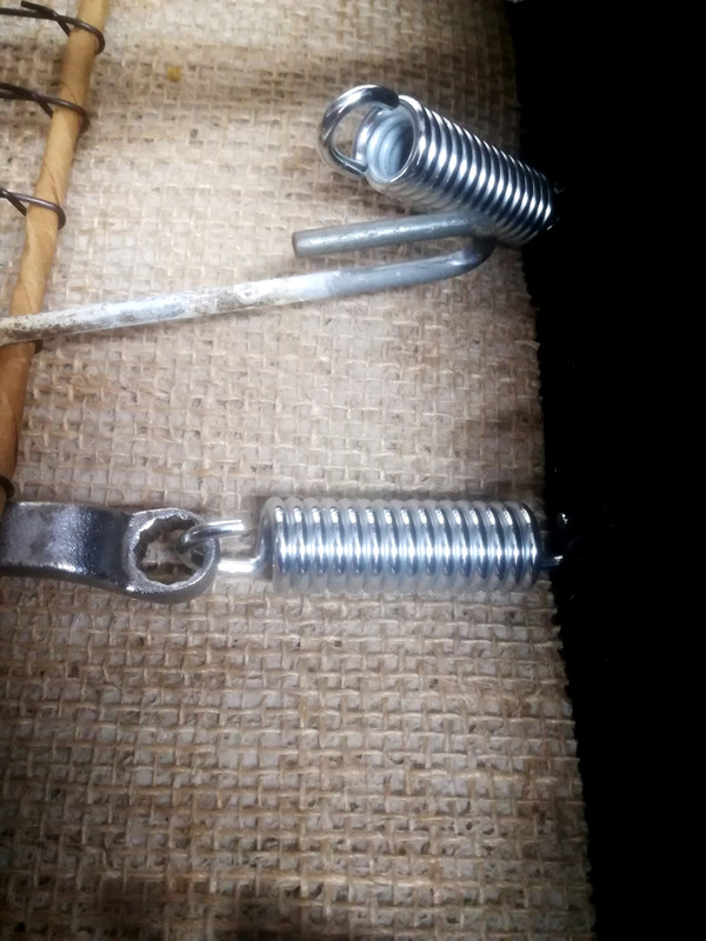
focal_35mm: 26
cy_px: 470
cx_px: 353
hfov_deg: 53.1
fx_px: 707
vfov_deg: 67.3
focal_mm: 3.83
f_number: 2.2
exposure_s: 1/14.3
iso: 800
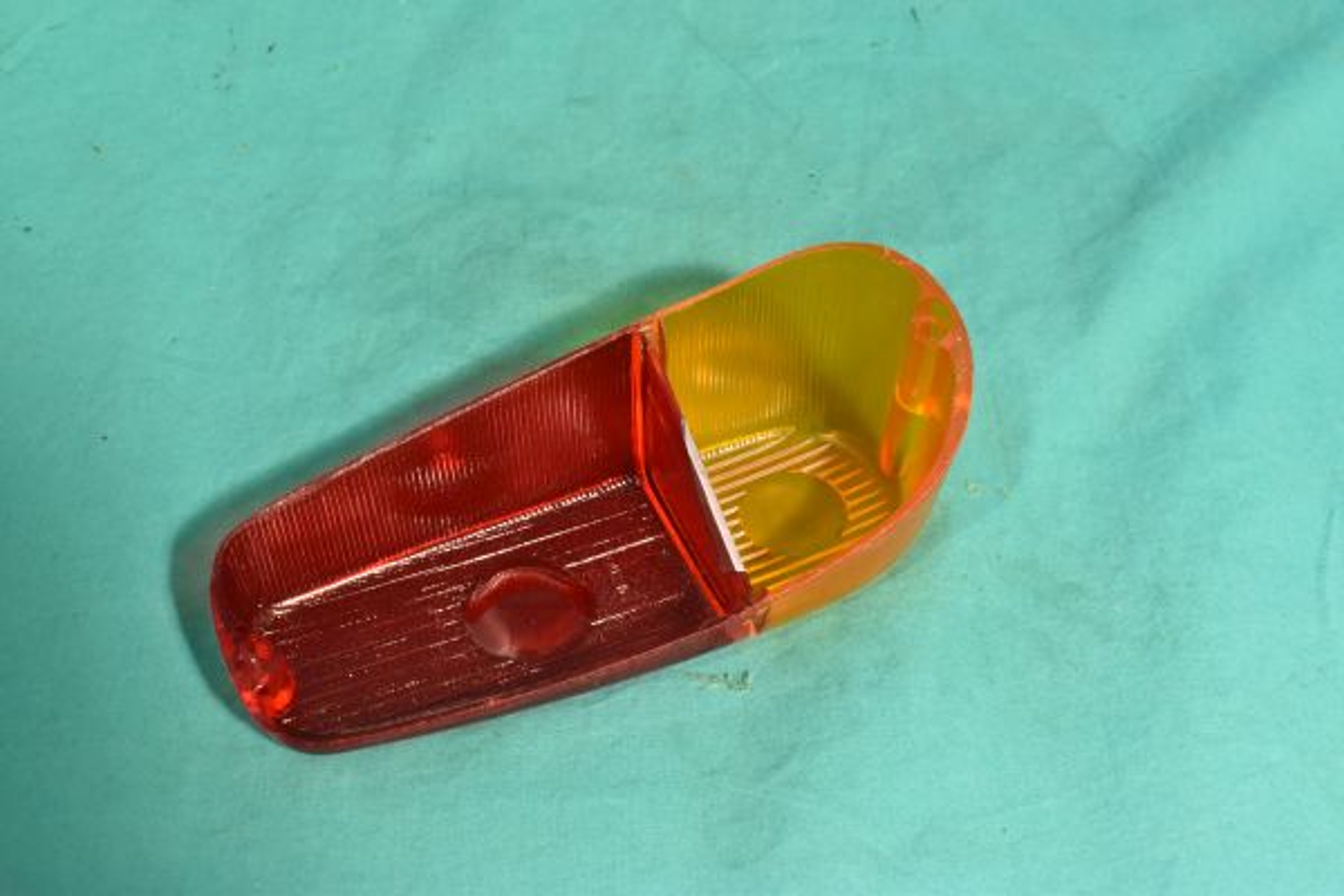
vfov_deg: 31.9
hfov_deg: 46.4
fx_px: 1568
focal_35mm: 42
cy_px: 448
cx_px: 672
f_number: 18
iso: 3200
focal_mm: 28
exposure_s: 1/50
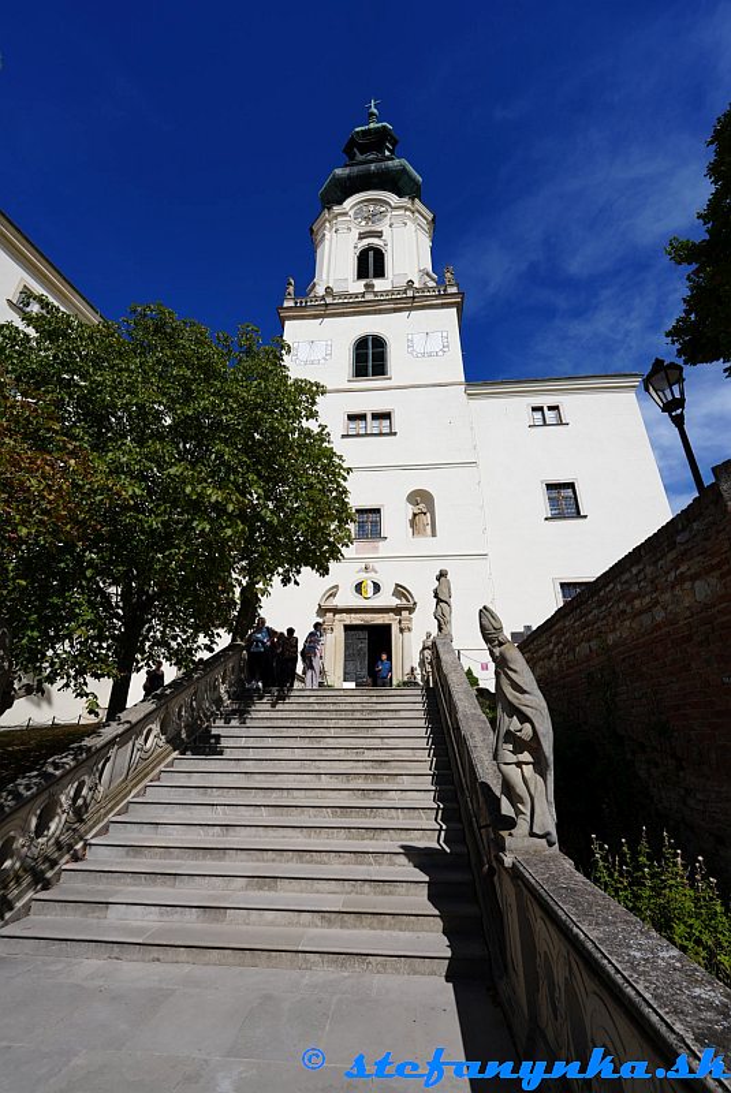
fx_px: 425
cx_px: 366
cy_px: 546
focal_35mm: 14
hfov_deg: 81.3
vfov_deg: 104.2
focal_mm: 14
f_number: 9
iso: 100
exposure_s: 1/400
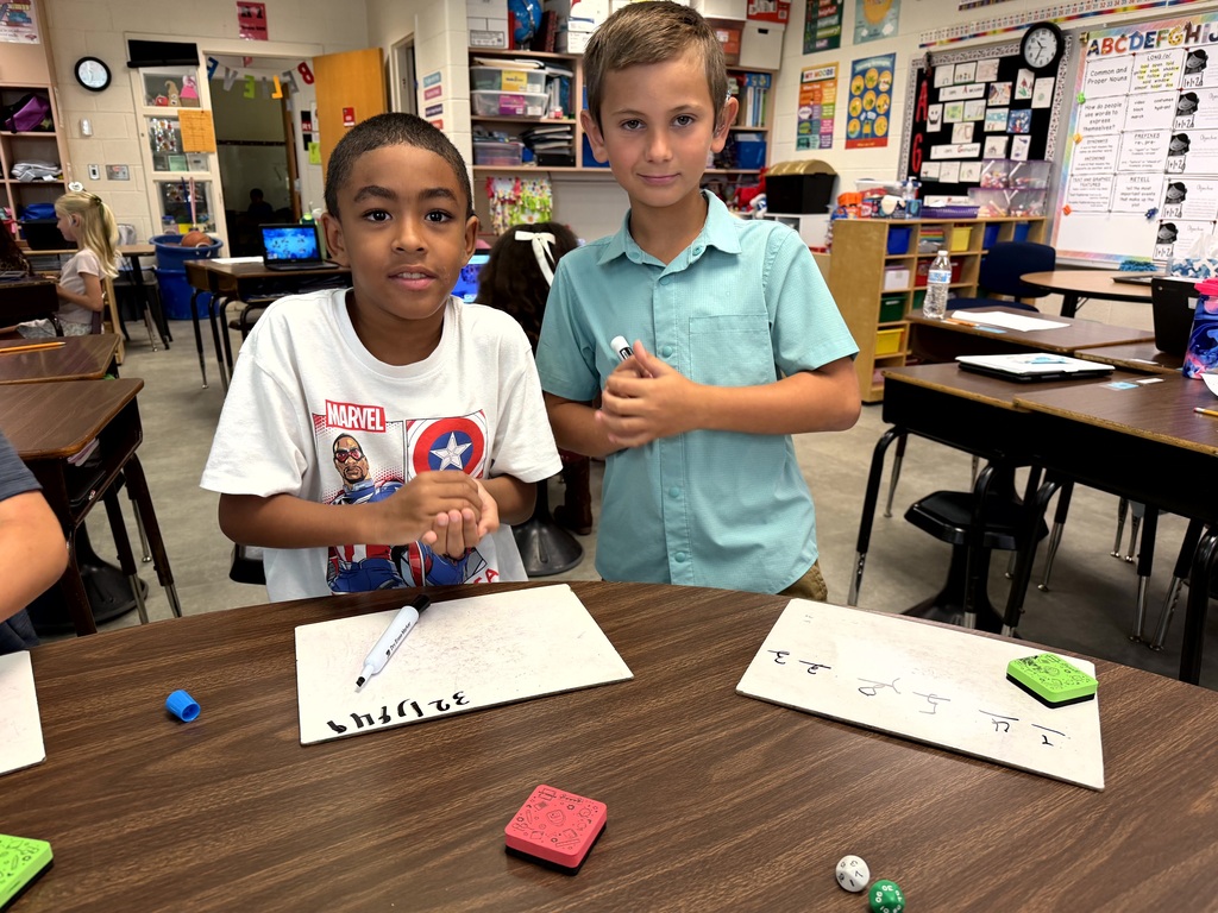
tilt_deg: -17.4
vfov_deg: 56.8
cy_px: 456
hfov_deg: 71.6
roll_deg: -0.1
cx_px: 609
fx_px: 844
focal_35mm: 24
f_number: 1.78
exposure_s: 1/60
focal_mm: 6.76
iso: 125
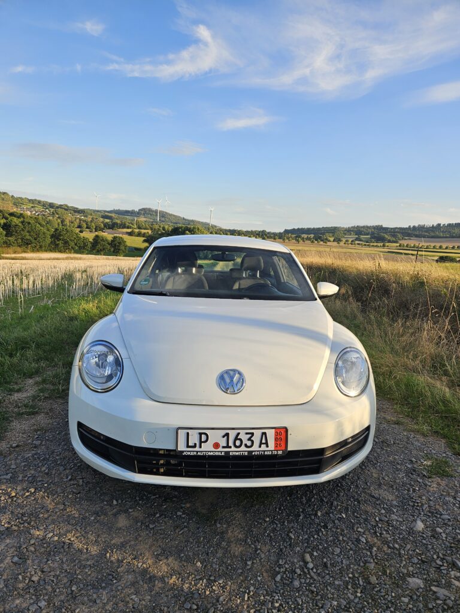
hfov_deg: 58.9
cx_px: 230
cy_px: 306
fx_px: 408
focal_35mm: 23
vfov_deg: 73.9
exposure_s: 1/732
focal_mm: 5.4
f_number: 1.8
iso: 25
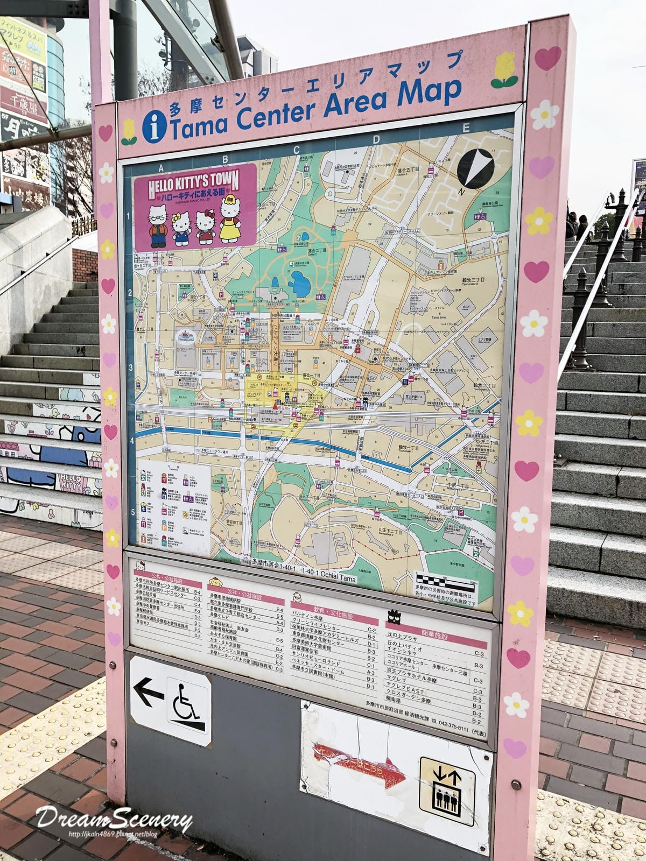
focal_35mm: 28
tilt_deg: -7.1
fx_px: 697
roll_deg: -1.1
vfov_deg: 63.4
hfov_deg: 49.7
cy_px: 430
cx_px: 323
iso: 20
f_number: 1.8
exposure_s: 1/941
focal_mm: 3.99
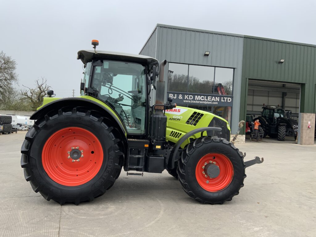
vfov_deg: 48.2
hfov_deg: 61.7
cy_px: 118
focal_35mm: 29
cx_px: 158
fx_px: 265
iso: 16
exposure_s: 1/482
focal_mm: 3
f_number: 1.8
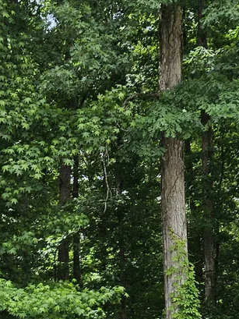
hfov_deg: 15.5
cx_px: -88
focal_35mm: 90
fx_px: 828
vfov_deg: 19.4
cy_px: 455
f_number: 1.8
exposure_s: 1/834
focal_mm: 5.4
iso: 25
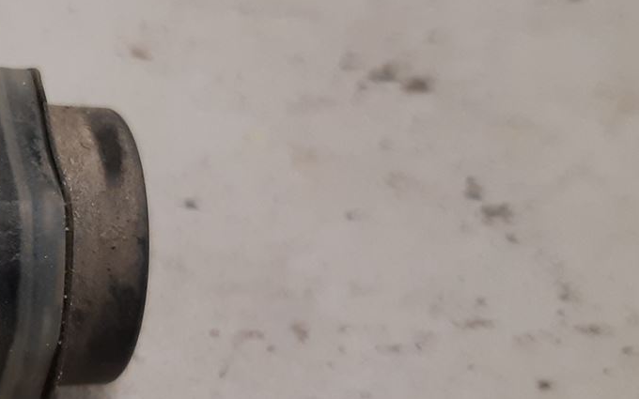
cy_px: 245
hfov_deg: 22.4
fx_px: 1445
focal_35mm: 83
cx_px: -179
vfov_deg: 15.7
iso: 125
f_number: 1.7
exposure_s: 1/50
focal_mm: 3.93
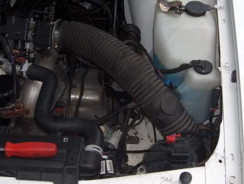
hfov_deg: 36.1
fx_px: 374
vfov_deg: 27.6
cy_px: 104
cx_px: 133
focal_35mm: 53
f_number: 2.9
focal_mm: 9
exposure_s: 1/60
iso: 100
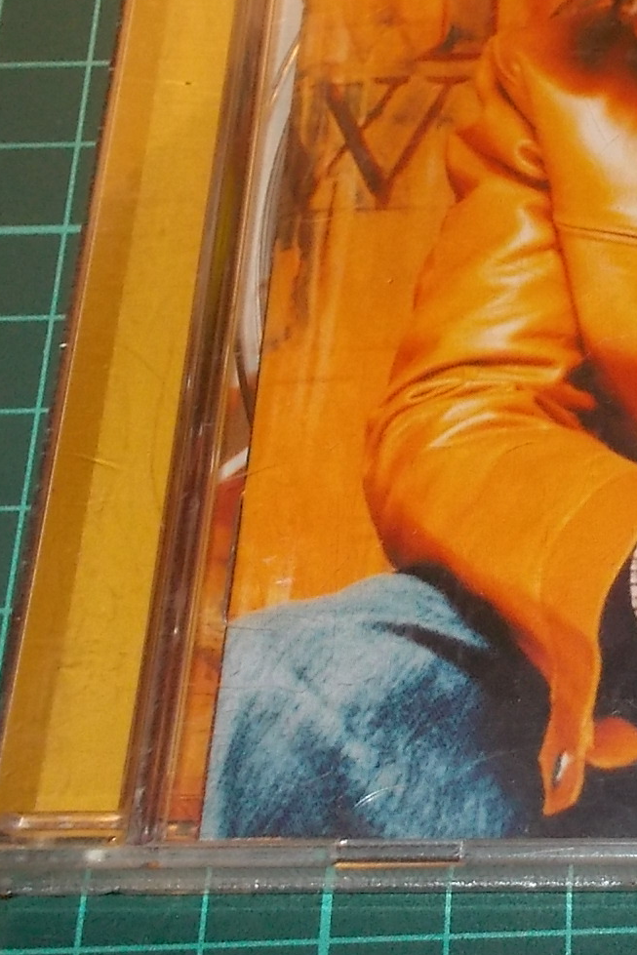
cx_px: 756
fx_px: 1857
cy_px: 395
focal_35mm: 70
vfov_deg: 28.8
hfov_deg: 18.5
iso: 200
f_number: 3.3
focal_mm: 4.1
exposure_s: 1/30
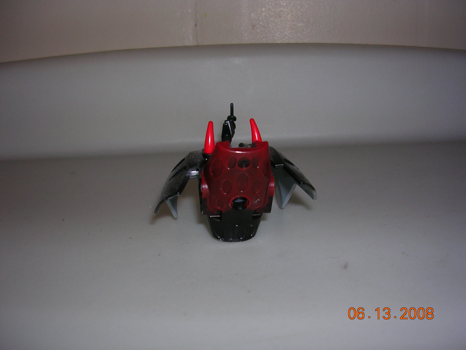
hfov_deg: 49.0
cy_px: 175
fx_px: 512
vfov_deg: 37.7
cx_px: 233
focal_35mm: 38
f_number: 2.8
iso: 50
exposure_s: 1/60.1
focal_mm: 5.8
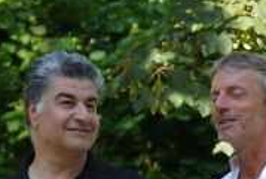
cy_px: 327
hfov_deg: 2.1
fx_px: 7431
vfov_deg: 1.4
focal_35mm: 1004
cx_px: 126
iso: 100
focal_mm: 100
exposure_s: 1/160
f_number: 4.5
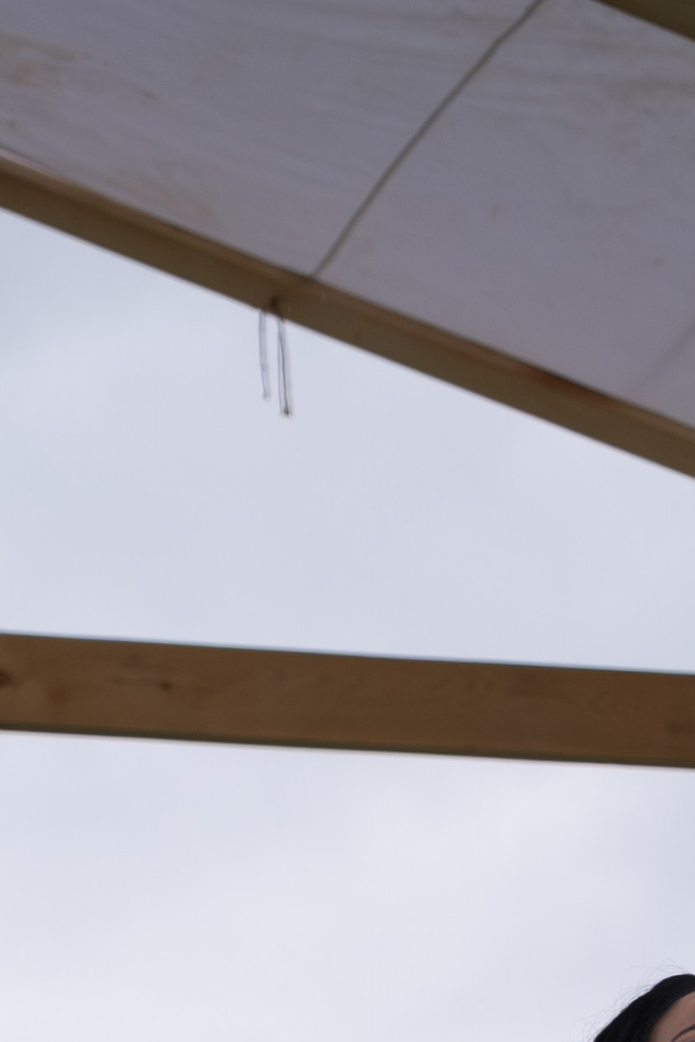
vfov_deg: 9.0
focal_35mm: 225
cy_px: 1395
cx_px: 711
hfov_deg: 6.1
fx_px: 6515
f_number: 3.6
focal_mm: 45.5
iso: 800
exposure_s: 1/1000
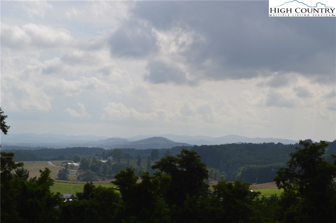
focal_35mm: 82
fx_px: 769
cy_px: 112
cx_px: 168
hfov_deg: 24.6
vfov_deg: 16.5
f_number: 10
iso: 100
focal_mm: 55
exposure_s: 1/400
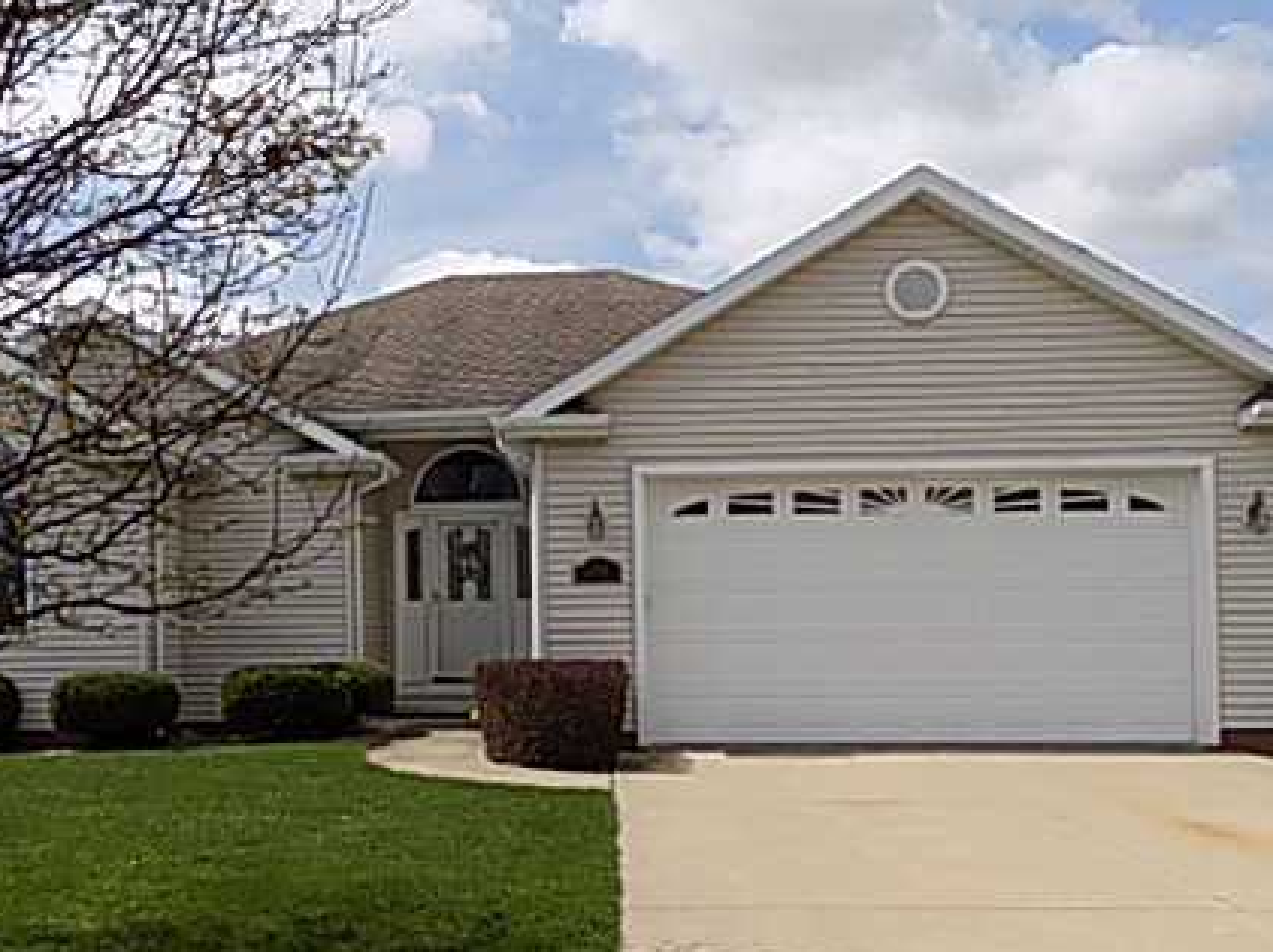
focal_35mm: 35
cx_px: 463
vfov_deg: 40.2
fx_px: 1286
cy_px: 623
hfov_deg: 52.0
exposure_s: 1/1250
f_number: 3.1
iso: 80
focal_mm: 4
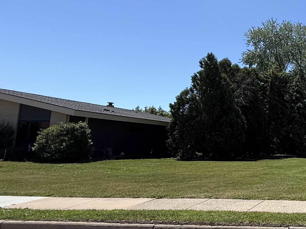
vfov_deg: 40.7
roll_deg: -1.4
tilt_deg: +7.3
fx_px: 309
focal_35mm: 35
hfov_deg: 39.2
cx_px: 363
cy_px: 111
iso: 50
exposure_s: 1/1312
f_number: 2.2
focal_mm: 2.22
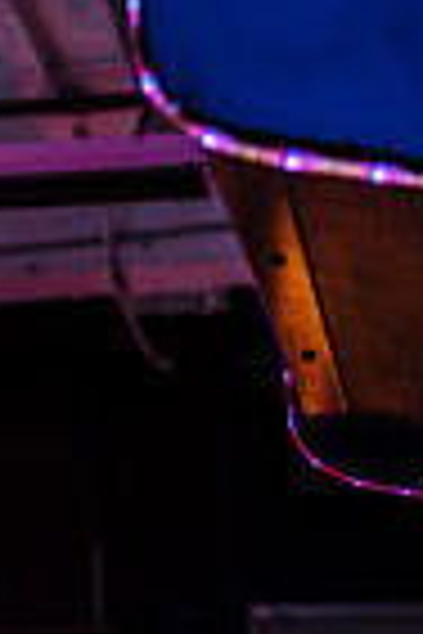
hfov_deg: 10.6
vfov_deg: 15.7
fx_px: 2203
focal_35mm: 125
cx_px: -207
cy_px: 789
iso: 200
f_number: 2.8
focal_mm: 30
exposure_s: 1/60
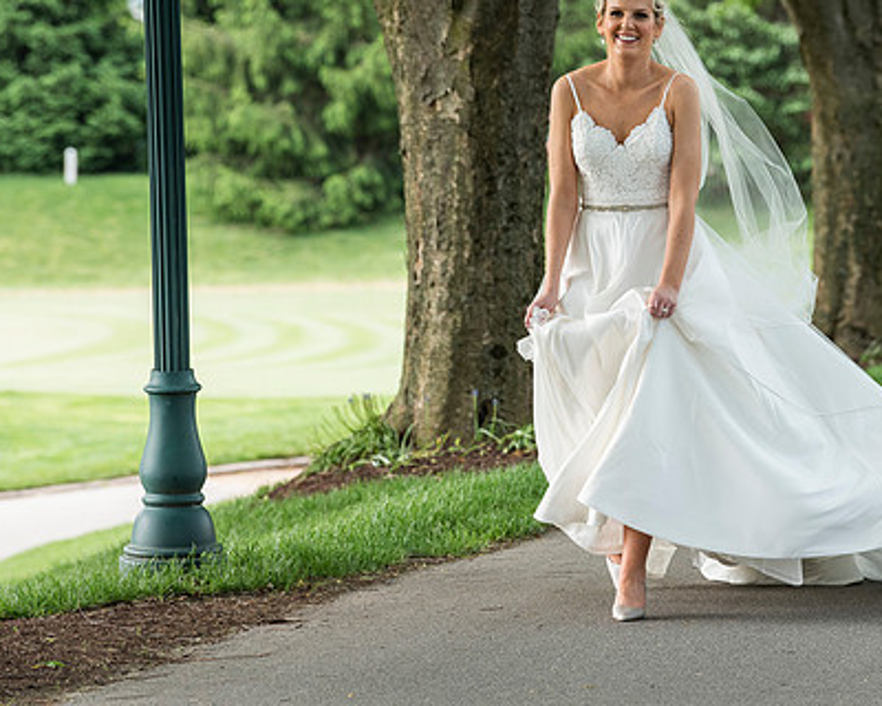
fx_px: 6213
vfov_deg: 6.5
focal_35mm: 238
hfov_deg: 8.1
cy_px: 321
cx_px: 611
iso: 800
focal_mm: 175
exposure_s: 1/400
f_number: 5.6
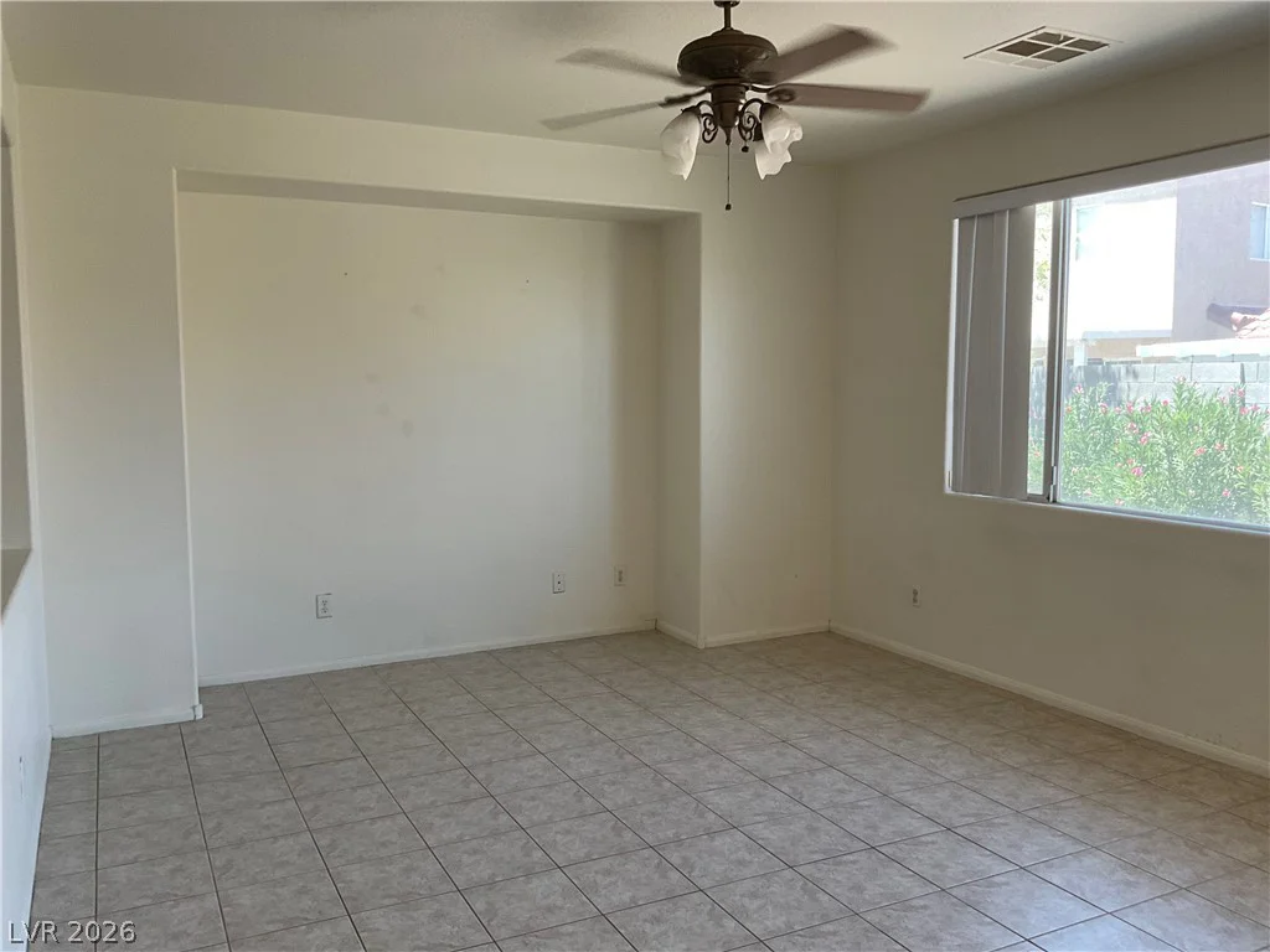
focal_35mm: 29
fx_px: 1064
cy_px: 476
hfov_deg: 61.7
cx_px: 635
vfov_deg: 48.2
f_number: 1.8
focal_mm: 3
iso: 64
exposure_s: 1/60
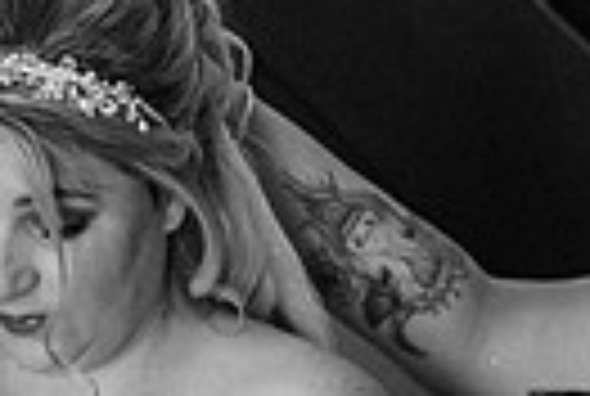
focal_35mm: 221
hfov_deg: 9.2
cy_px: 524
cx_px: 32
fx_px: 3630
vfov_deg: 6.2
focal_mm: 50
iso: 900
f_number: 2.2
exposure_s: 1/200
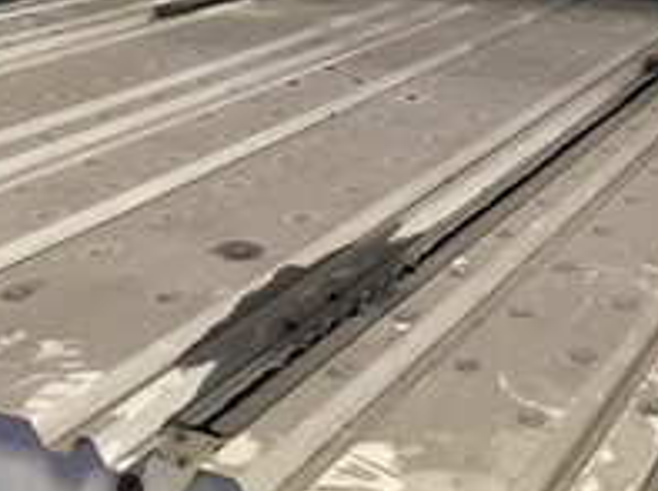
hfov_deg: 32.0
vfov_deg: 24.0
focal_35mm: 59
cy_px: 43
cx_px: 518
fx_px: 1119
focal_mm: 4.15
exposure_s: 1/20
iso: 200
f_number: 2.2
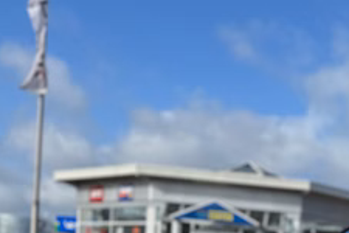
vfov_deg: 17.9
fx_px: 688
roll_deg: -3.4
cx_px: 433
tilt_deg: -1.4
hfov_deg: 25.2
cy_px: 309
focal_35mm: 71
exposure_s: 1/4184
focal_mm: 6.86
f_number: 1.78
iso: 80
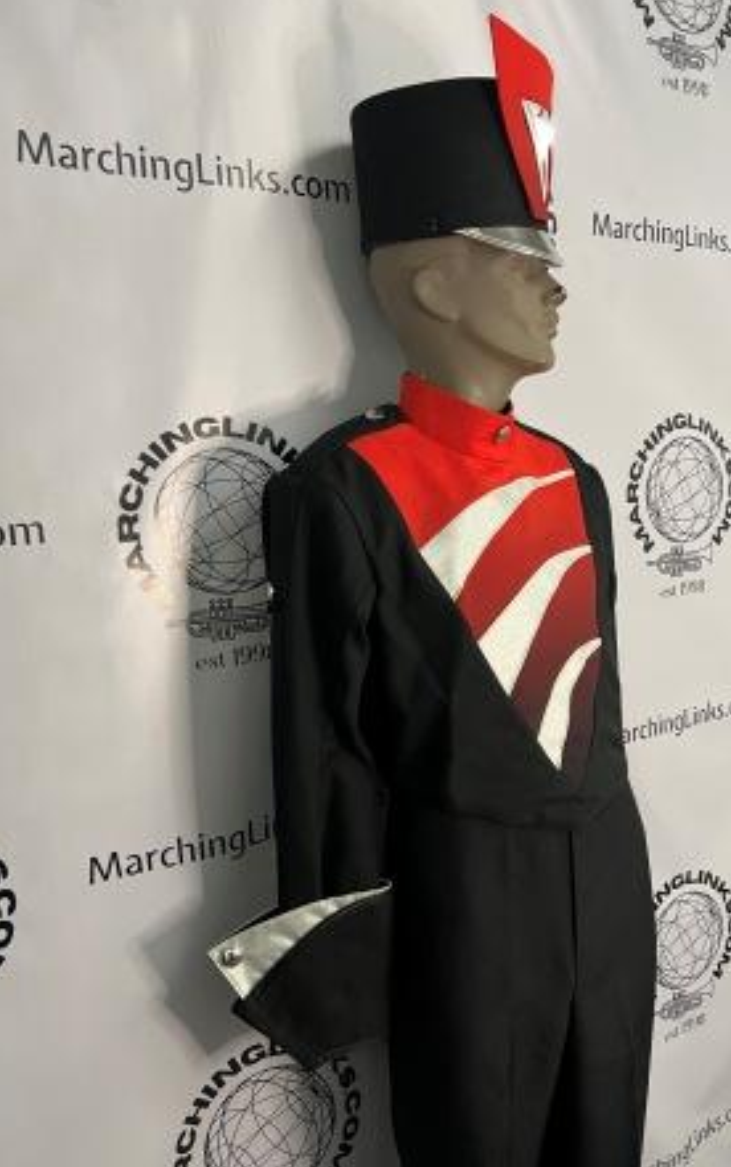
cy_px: 577
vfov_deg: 66.4
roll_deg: +2.9
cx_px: 418
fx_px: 892
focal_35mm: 28
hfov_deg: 44.5
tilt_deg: -7.1
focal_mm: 5.7
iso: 320
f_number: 1.5
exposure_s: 1/60
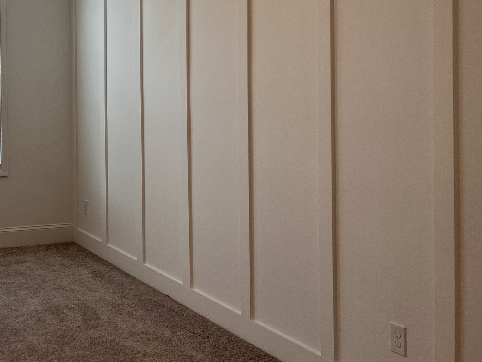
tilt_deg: -0.2
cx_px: 25
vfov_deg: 28.7
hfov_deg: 35.3
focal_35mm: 50
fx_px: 696
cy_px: 92
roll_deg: +1.0
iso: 50
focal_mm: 5.7
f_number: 1.5
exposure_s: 1/120
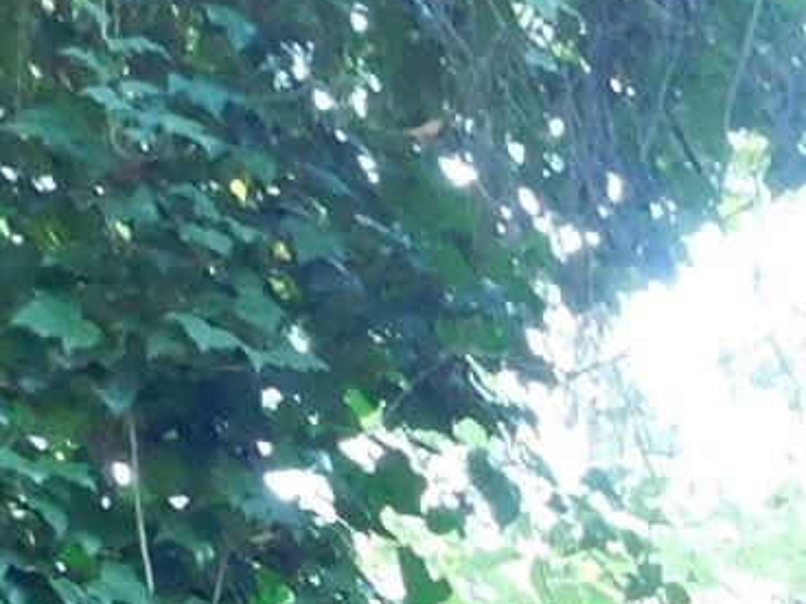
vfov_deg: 8.8
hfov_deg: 11.2
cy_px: 1352
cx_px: 1735
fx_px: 3632
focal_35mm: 156
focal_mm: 4.9
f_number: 3.2
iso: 400
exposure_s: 1/25
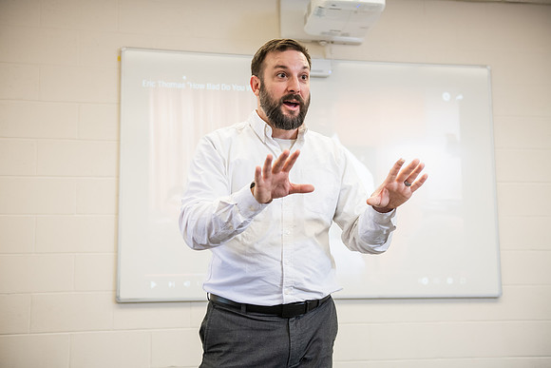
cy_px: 184
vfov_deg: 28.1
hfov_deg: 41.1
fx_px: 735
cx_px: 276
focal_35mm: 48
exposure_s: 1/200
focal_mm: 48
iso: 1000
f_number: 3.2
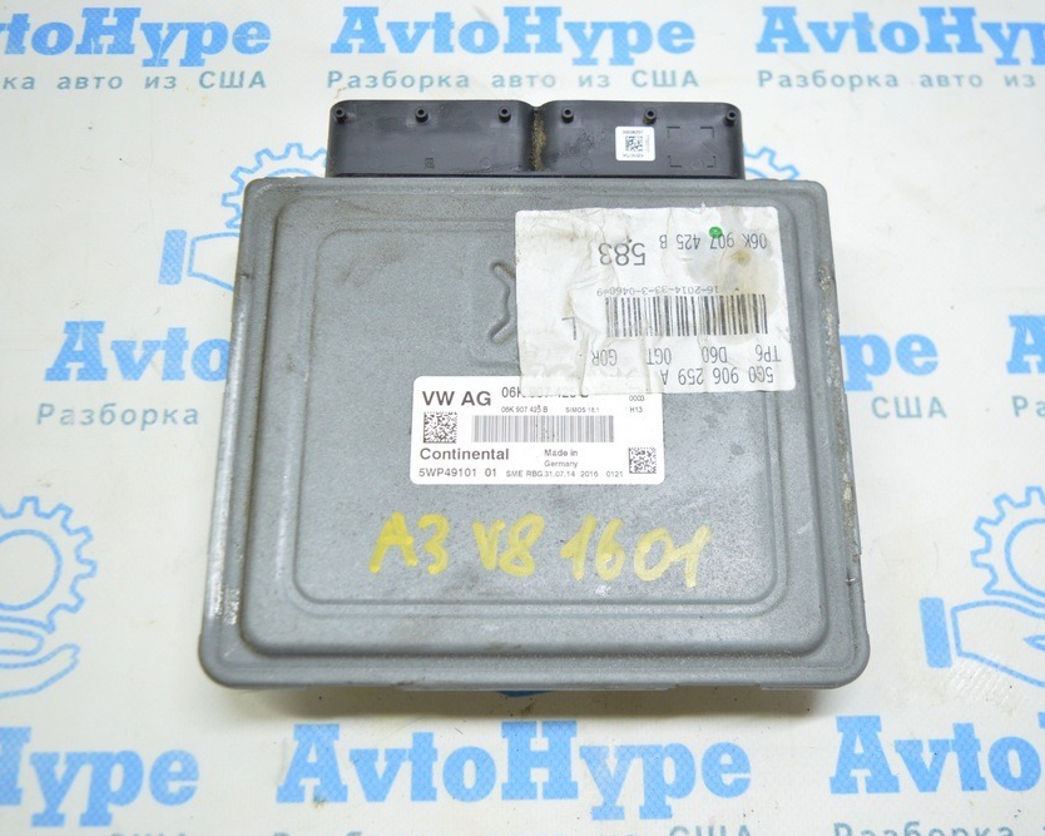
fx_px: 1175
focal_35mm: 38
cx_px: 536
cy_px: 414
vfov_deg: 39.2
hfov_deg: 47.9
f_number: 3.8
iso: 400
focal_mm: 22
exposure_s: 1/40
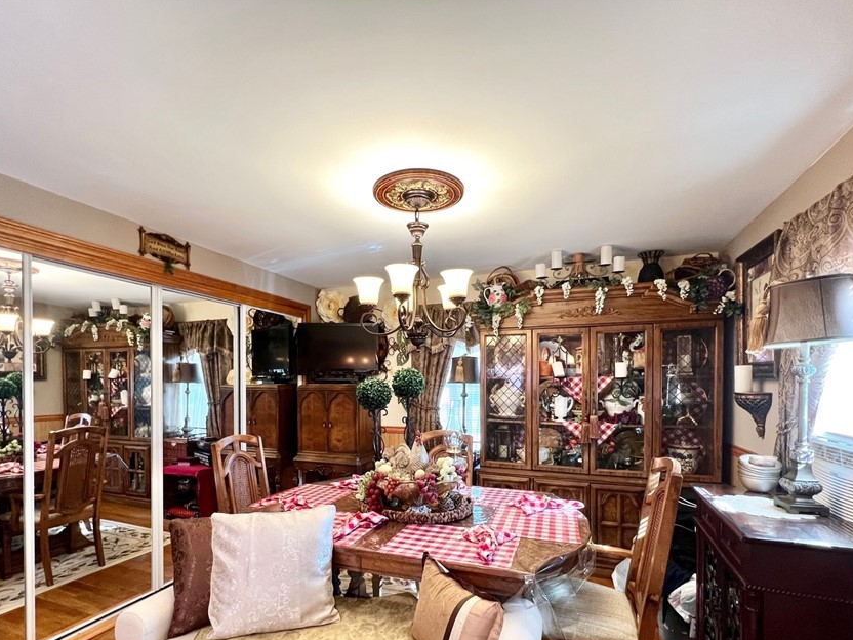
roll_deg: -0.1
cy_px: 388
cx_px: 421
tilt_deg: -2.0
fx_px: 394
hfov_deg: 94.5
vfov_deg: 77.1
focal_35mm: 16
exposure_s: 1/60
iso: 200
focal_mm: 1.57
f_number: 1.8
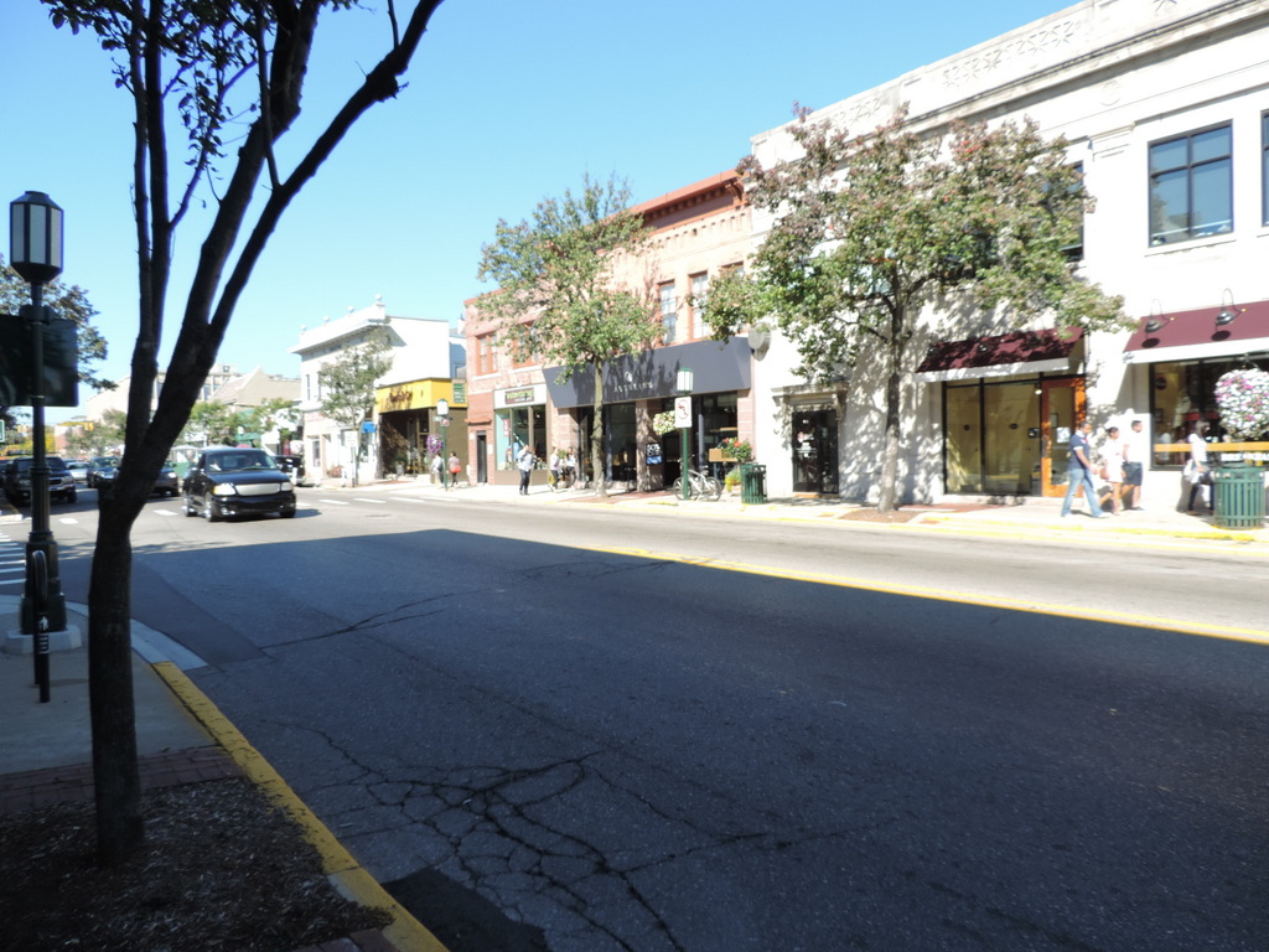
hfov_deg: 71.6
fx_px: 880
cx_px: 634
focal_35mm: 24
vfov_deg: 56.8
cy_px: 476
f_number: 3
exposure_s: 1/400
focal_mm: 4.3
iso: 80
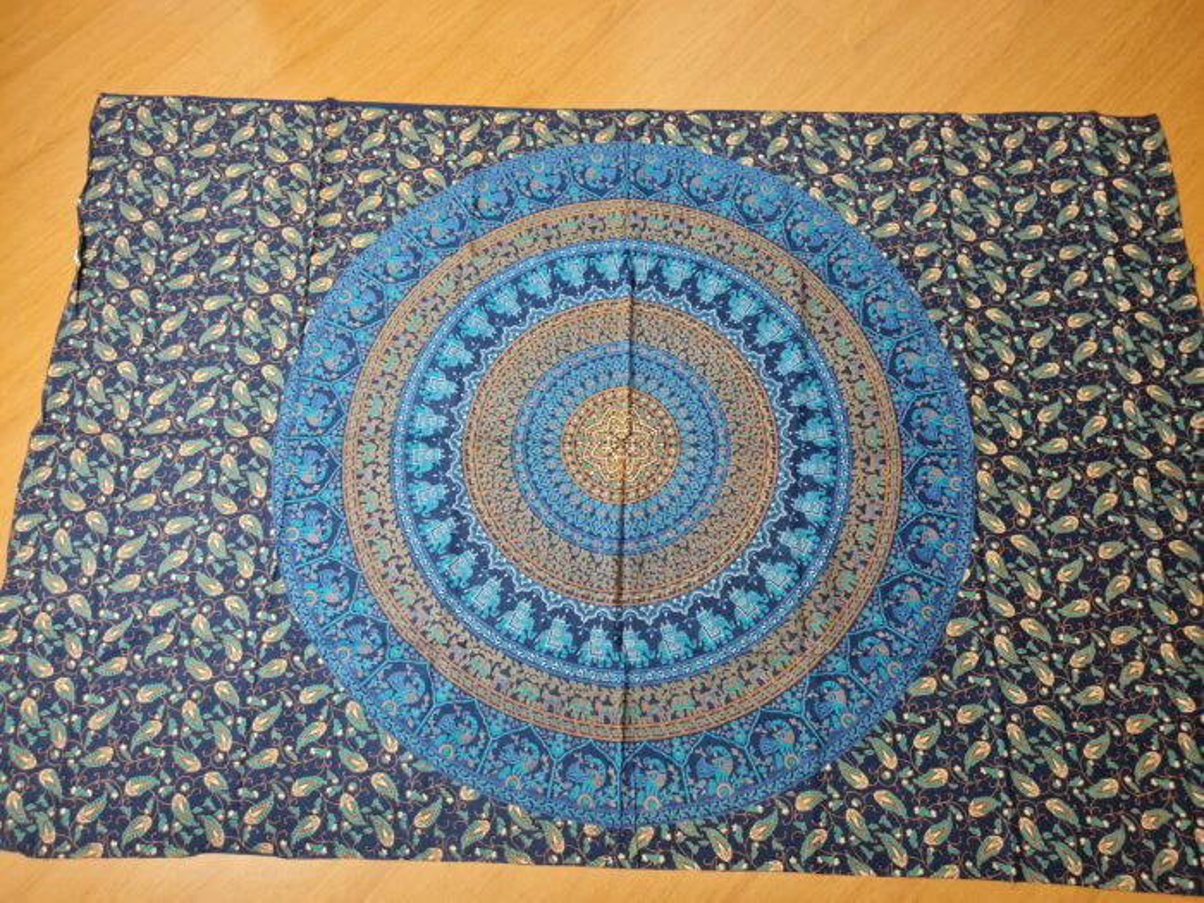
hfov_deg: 67.3
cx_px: 602
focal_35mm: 26
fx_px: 904
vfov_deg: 53.1
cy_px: 452
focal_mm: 5.4
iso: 500
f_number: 1.8
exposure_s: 1/40
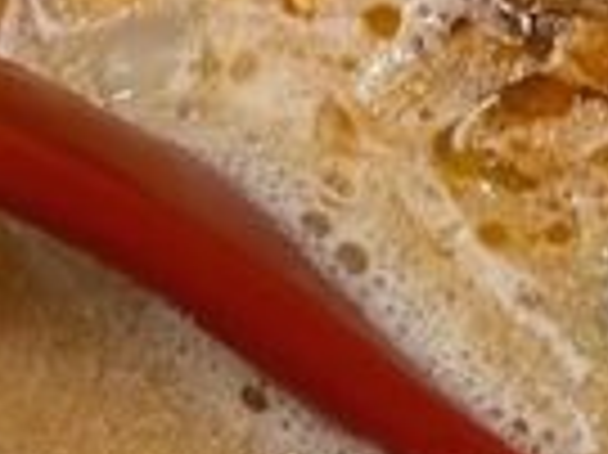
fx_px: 6932
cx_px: 788
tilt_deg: -63.8
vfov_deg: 3.7
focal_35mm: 395
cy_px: -665
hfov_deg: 5.0
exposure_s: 1/50
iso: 125
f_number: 1.6
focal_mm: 5.96
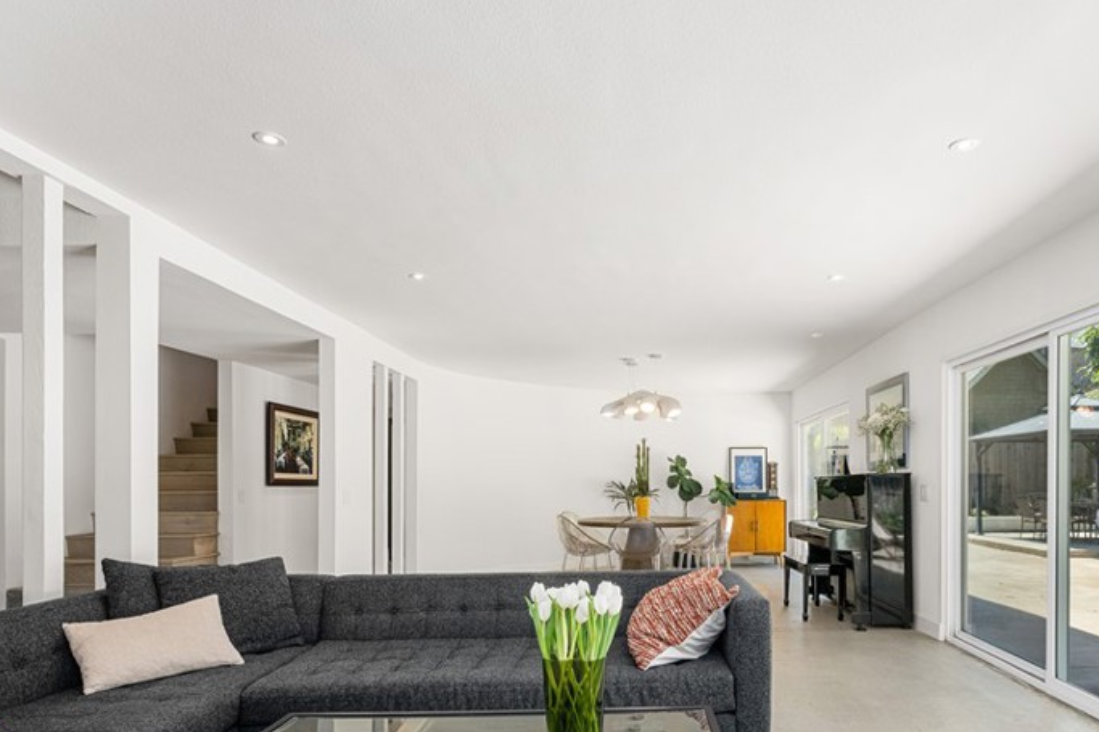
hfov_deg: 80.3
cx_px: 657
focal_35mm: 21
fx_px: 641
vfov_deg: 58.1
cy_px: 490
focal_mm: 14
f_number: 10
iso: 200
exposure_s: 1/15
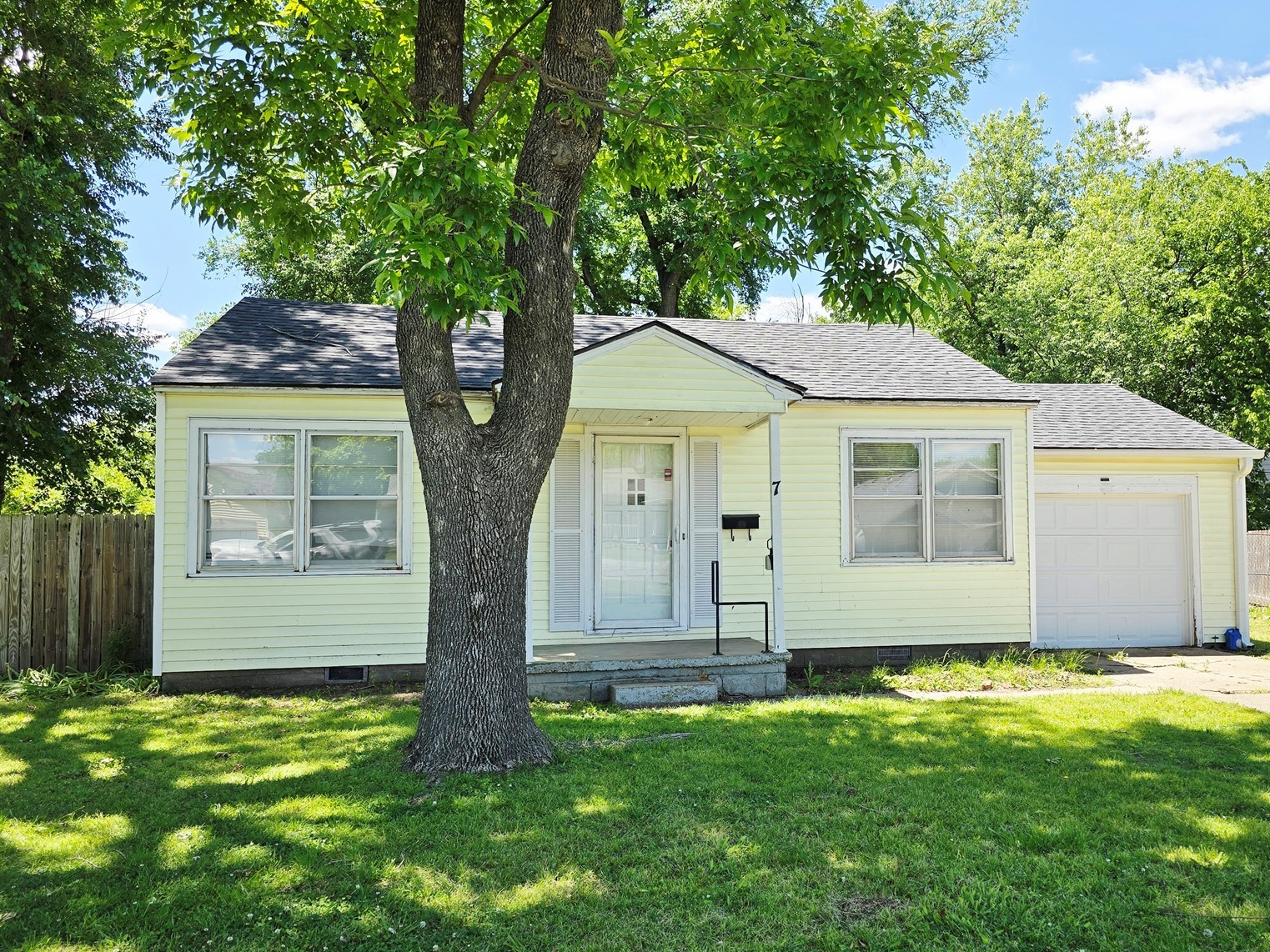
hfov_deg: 61.4
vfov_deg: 48.2
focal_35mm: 29
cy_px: 497
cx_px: 732
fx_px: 1064
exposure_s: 1/323
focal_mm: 6.3
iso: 12
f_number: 1.7
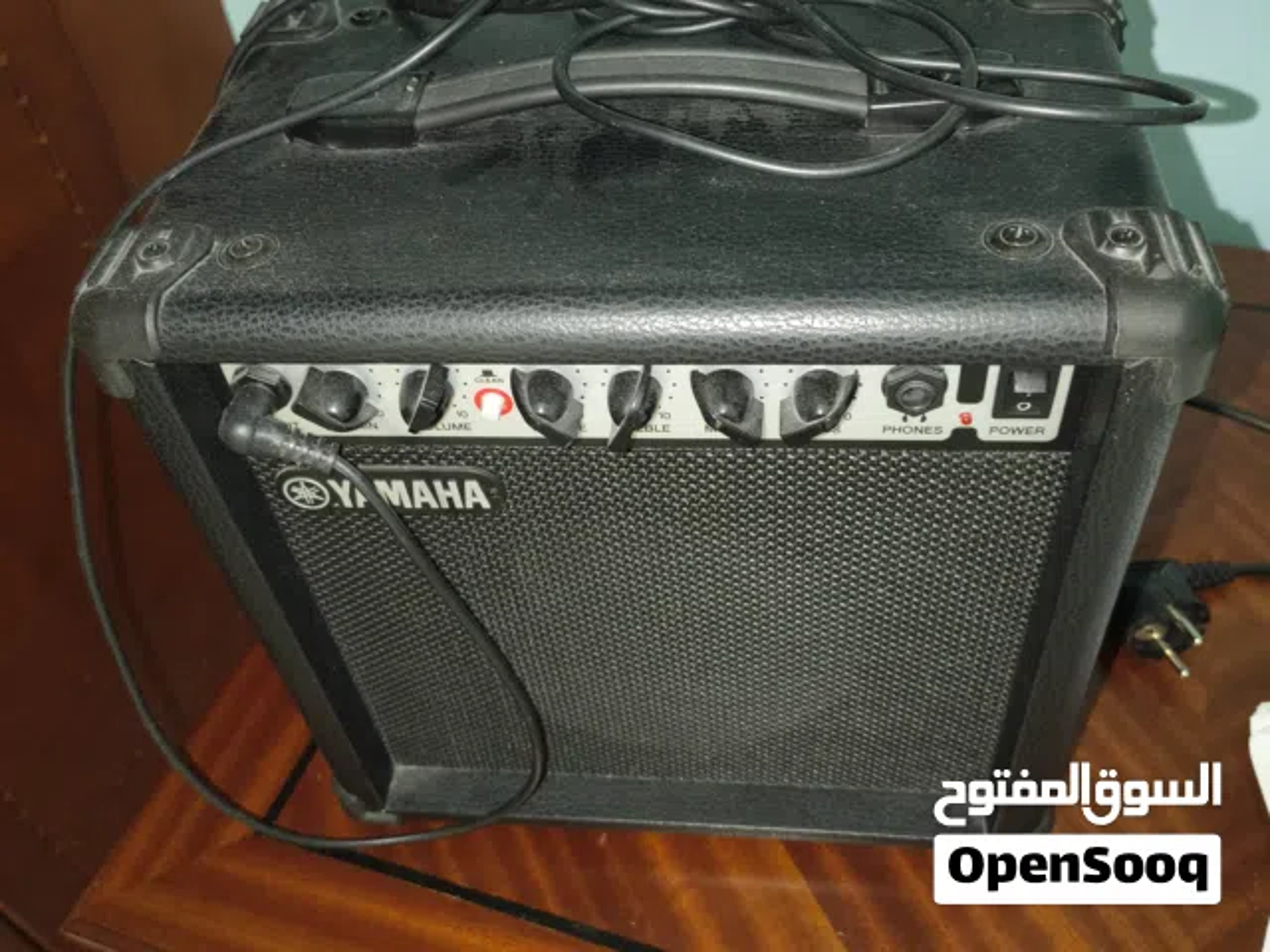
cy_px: 476
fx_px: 881
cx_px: 635
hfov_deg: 71.6
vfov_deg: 56.8
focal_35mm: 24
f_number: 1.8
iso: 1891
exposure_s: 1/50
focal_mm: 5.56
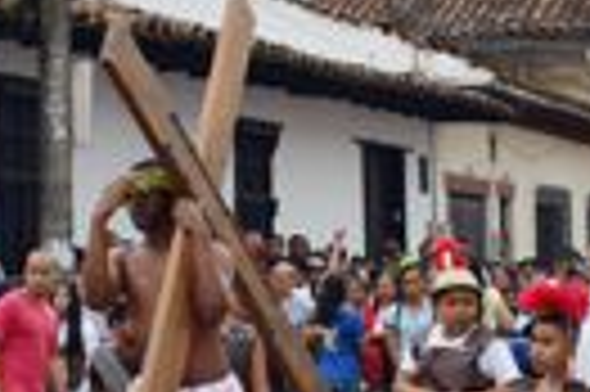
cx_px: 266
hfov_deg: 16.3
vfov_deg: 10.8
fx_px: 2062
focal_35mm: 126
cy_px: 286
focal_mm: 22
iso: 100
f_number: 9
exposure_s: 1/200
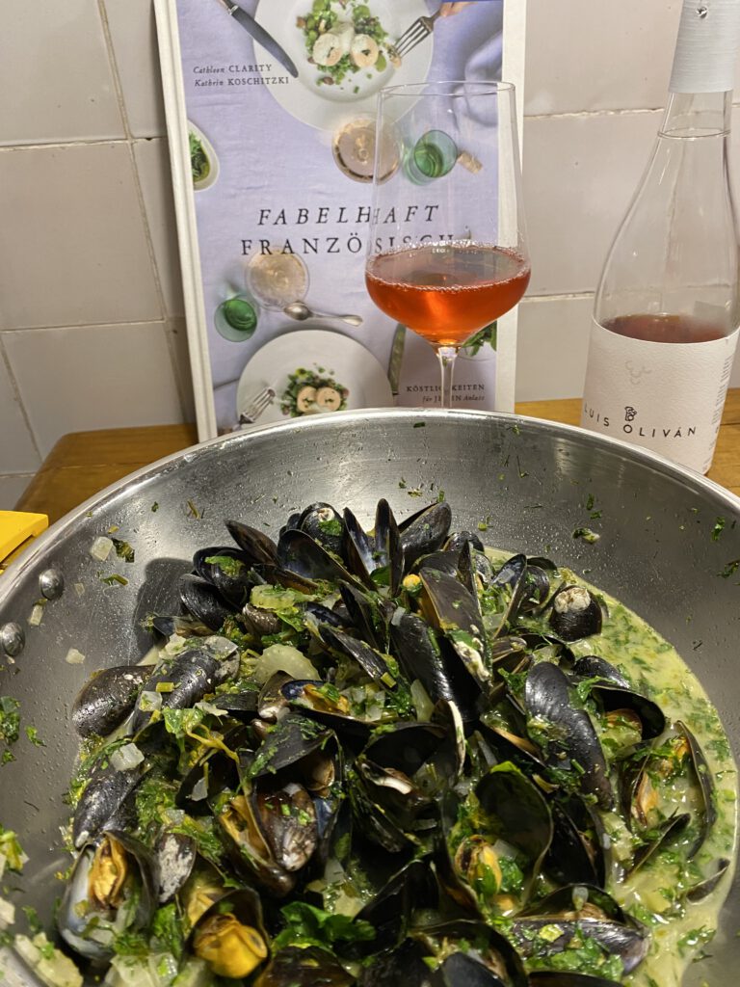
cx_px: 370
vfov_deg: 67.3
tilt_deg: -31.4
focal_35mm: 26
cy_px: 494
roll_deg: +2.6
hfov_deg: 53.1
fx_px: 741
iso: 320
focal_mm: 4.25
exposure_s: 1/60
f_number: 1.8
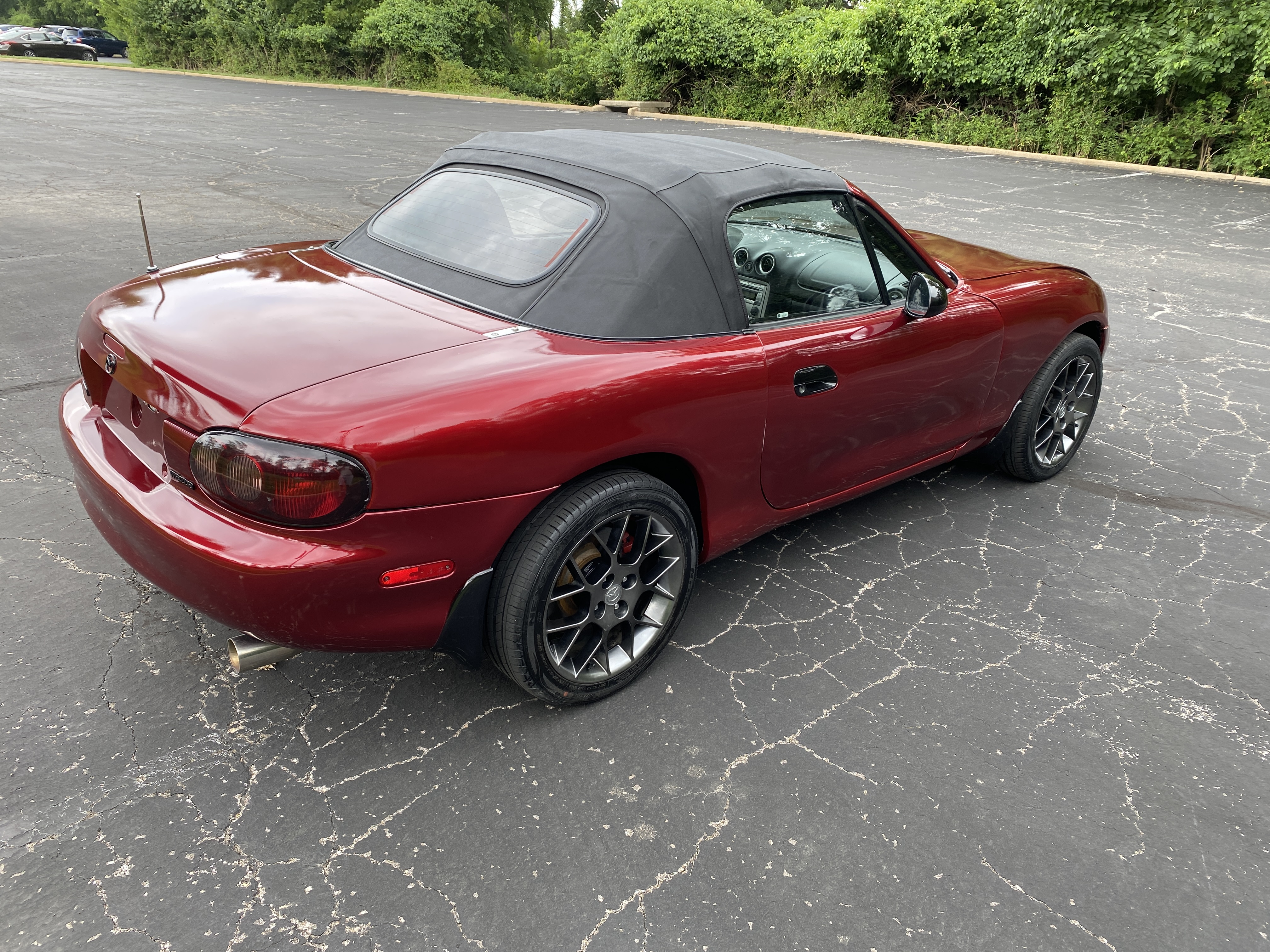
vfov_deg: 53.1
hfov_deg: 67.3
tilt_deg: -23.9
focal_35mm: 26
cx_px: 635
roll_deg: -1.1
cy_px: 476
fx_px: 954
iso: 32
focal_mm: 4.25
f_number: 1.8
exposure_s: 1/225
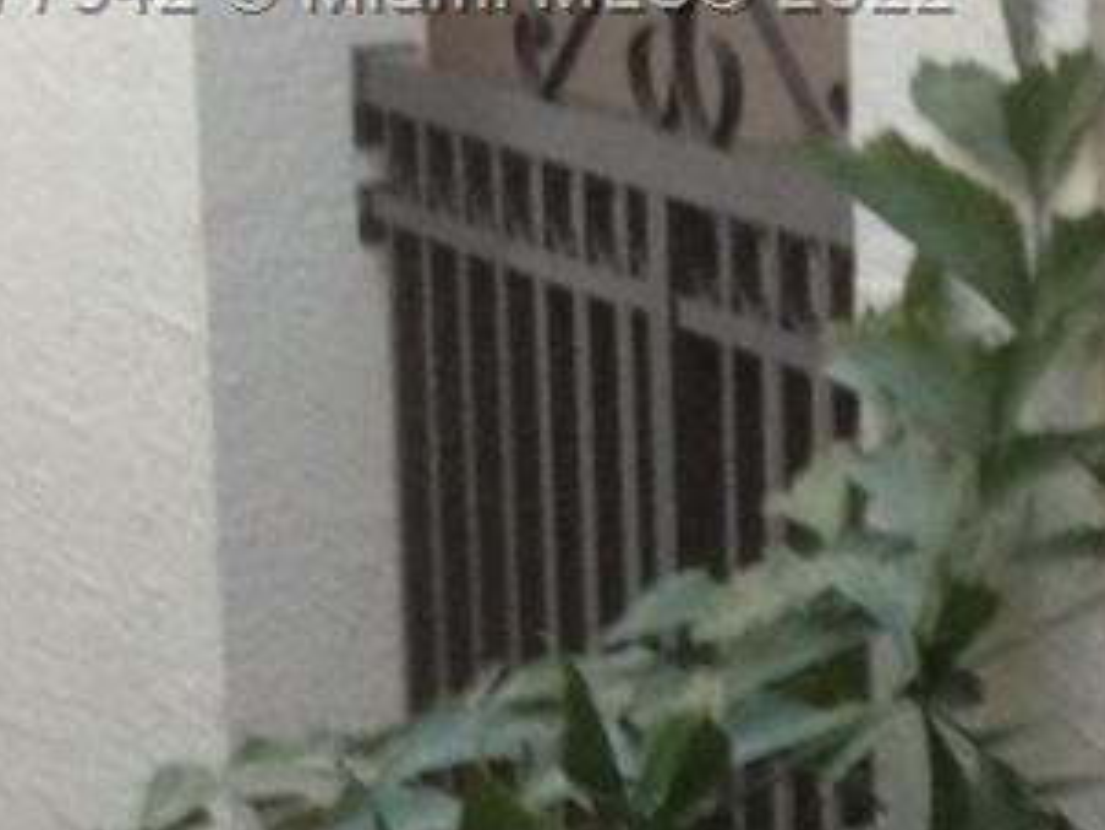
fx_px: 5940
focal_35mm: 186
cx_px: 2713
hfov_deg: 9.4
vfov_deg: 7.9
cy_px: -11
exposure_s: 1/20
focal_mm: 4.28
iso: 125
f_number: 2.4
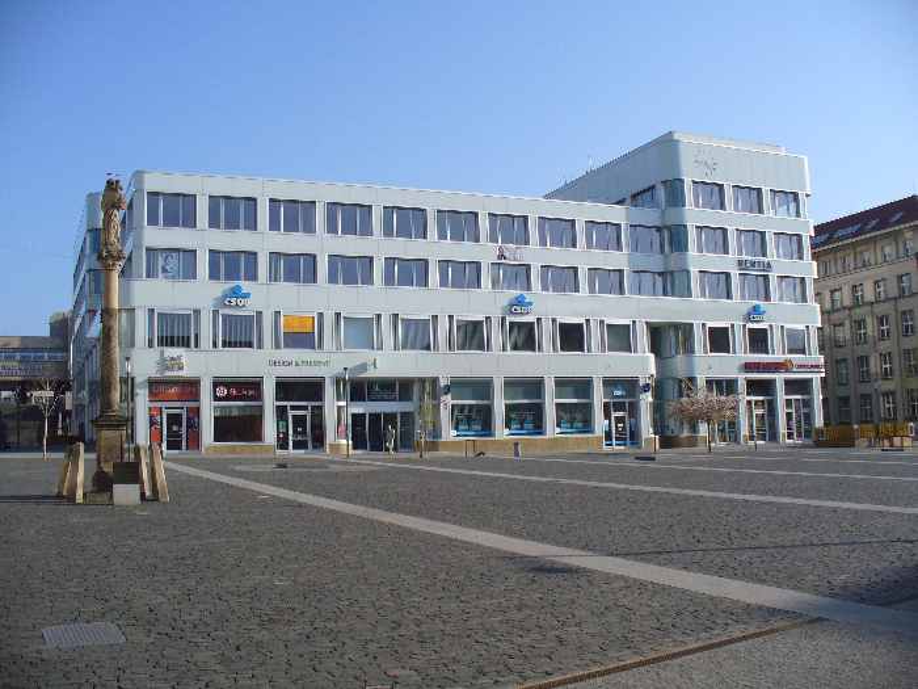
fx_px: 981
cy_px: 344
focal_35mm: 37
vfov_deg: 38.7
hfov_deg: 50.1
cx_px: 459
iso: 80
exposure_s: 1/320
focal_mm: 6.1
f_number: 5.6
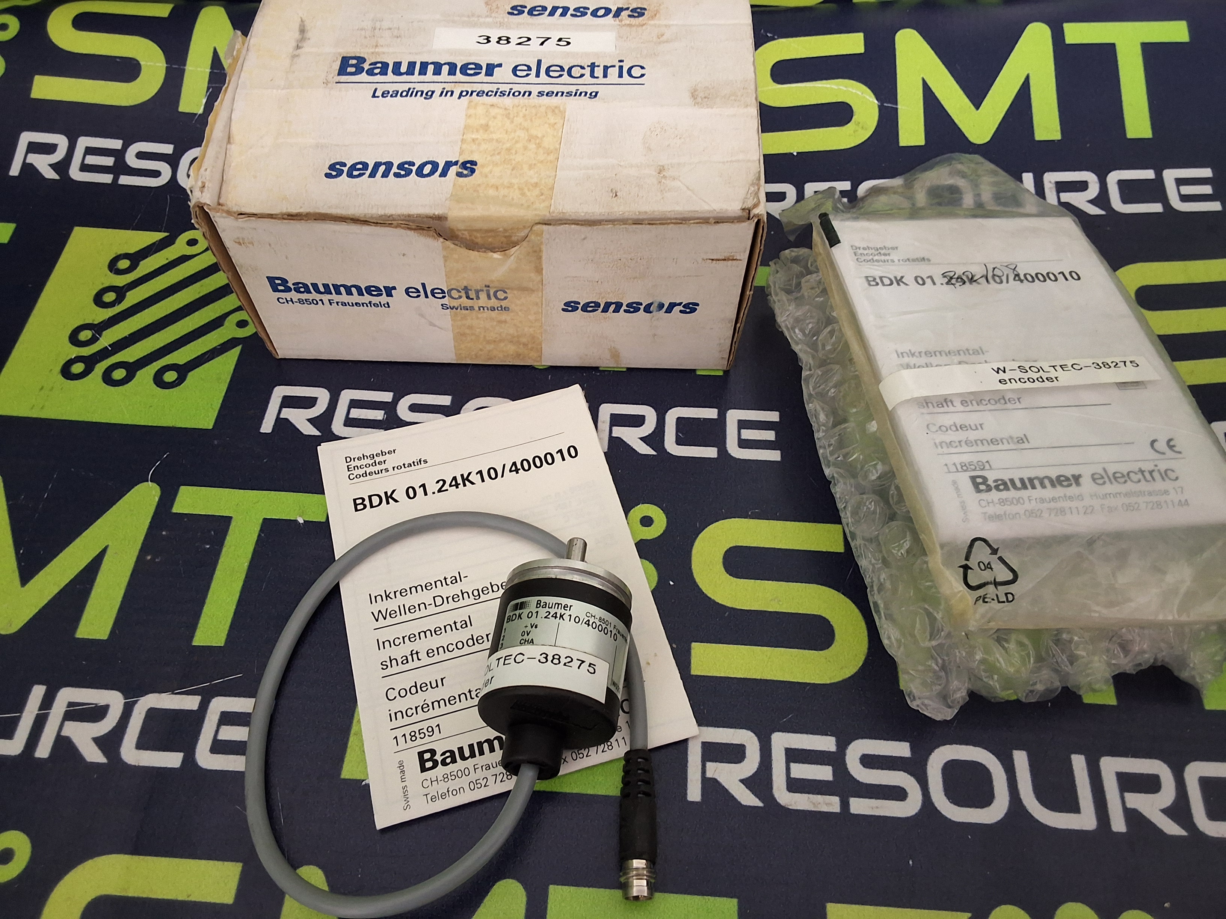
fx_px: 992
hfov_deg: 63.4
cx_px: 613
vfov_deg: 49.7
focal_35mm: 28
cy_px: 460
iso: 250
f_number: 1.9
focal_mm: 2.91
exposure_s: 1/24
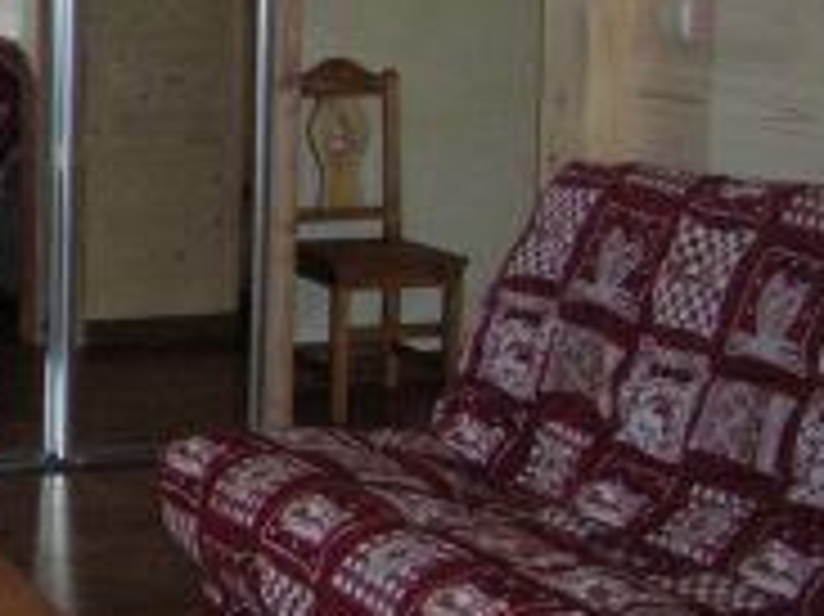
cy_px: 115
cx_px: -95
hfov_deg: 20.1
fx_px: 2212
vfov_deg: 15.8
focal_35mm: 93
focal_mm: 5.7
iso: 200
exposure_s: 1/60.1
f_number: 2.9
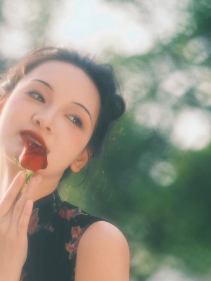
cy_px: 179
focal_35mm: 155
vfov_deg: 12.7
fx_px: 1259
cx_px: 44
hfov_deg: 9.6
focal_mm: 110
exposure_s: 1/1600
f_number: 2.8
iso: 400
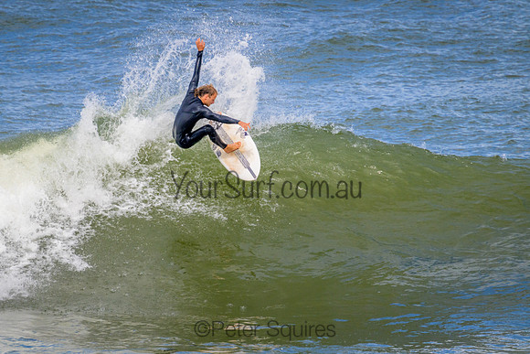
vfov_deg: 1.6
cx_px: 245
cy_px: 163
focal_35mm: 861
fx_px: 12679
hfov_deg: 2.4
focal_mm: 800
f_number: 11
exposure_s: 1/2000
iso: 900
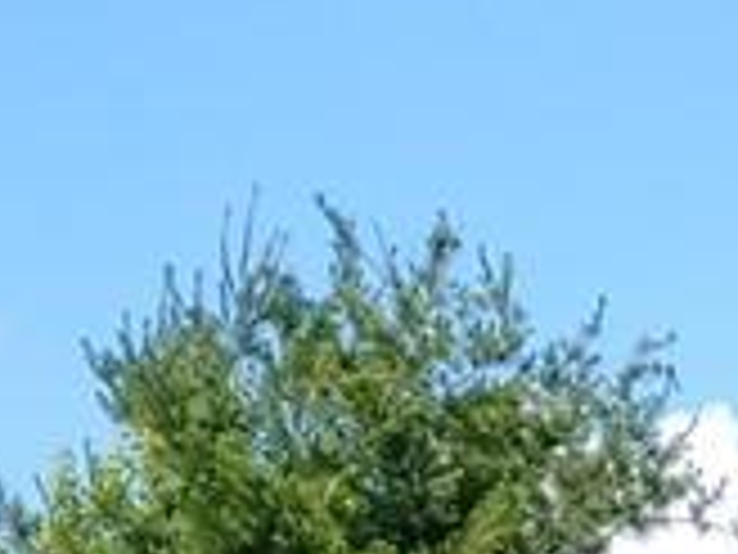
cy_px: 1513
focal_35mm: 312
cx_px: 1908
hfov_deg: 6.0
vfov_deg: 4.6
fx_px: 6652
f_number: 2.4
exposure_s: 1/606
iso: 50
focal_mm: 5.88
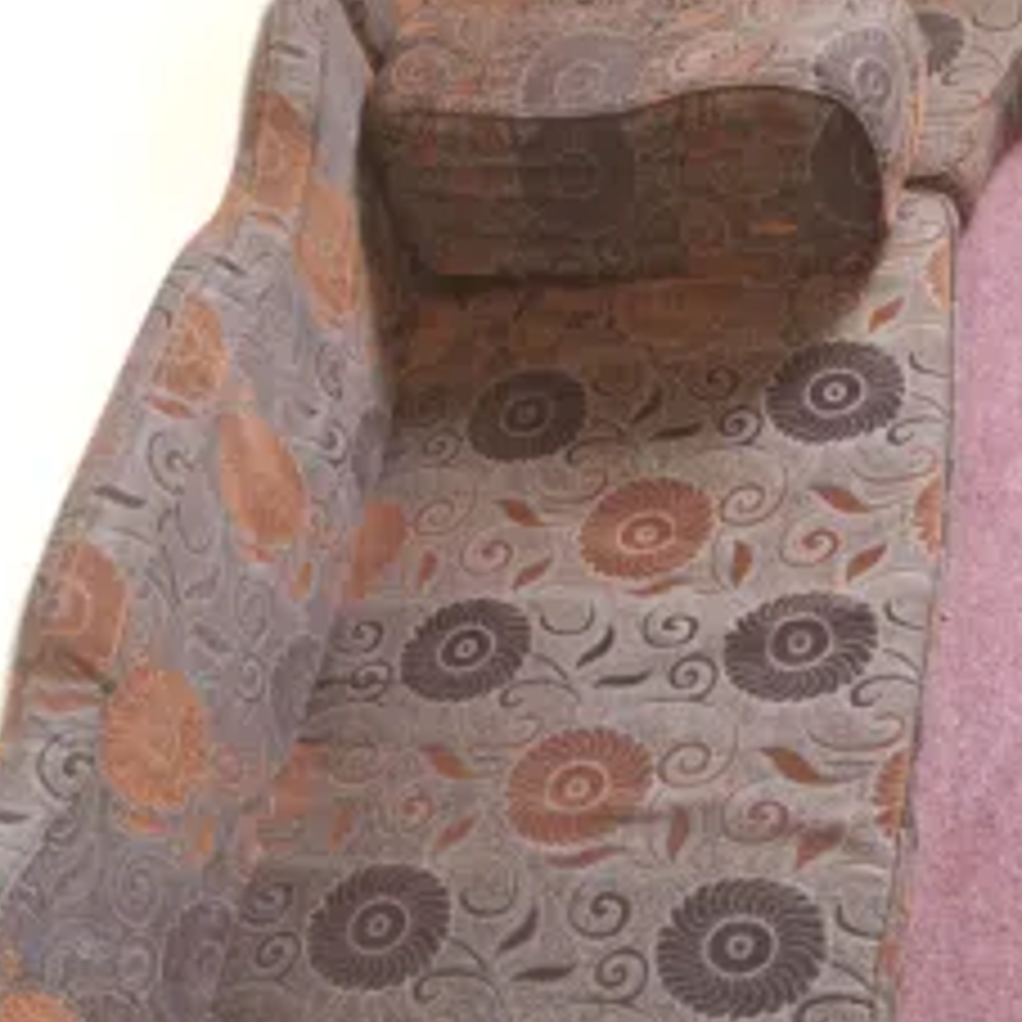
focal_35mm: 39
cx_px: 500
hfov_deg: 42.8
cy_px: 887
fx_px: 1303
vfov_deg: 40.2
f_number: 1.8
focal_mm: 4.69
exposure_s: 1/50
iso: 200
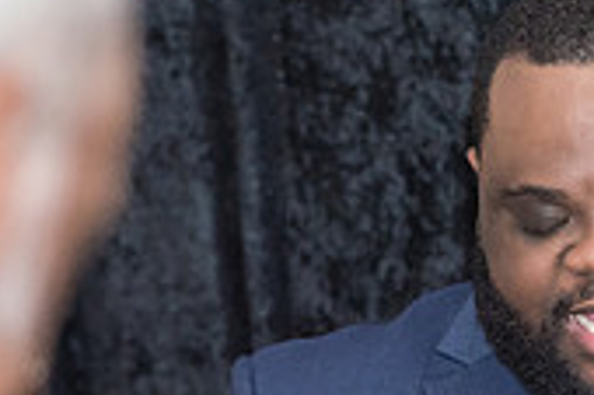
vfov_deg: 2.0
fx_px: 11258
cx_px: 615
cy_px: 484
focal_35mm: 683
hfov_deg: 3.0
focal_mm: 200
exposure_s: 1/250
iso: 2000
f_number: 4
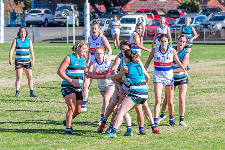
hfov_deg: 6.6
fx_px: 1957
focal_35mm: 313
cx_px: 136
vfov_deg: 4.4
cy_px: 108
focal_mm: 150
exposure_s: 1/1600
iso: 800
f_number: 7.1
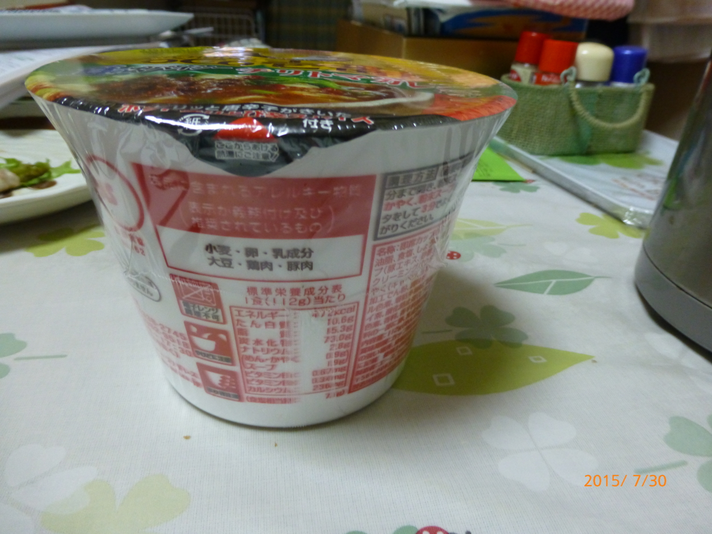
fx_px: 514
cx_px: 356
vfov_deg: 54.9
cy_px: 267
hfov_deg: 69.4
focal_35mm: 25
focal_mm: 4.4
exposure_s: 1/15
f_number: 3.3
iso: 400
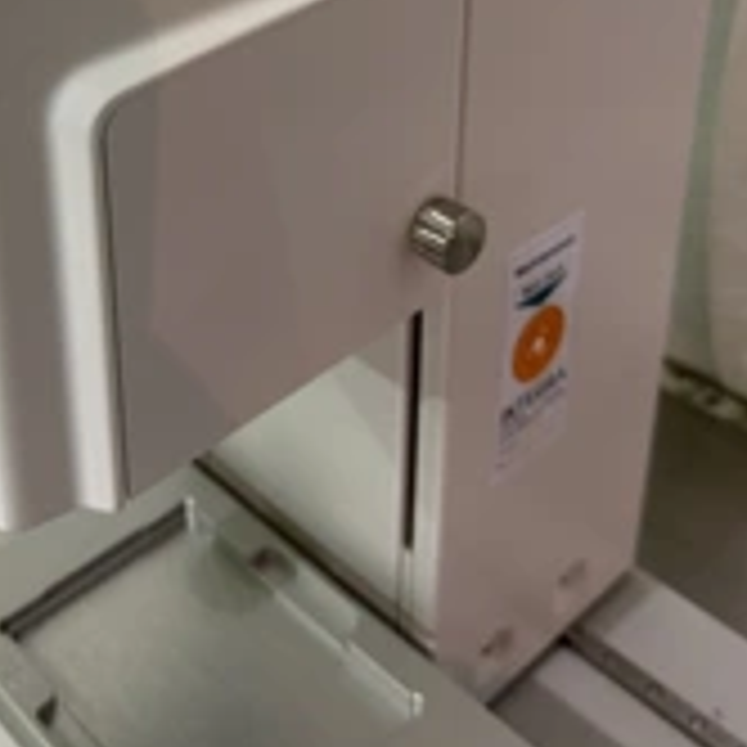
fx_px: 1245
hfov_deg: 33.3
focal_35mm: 51
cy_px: 18
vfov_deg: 31.2
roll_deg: +0.1
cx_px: 288
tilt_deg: -21.5
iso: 200
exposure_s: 1/60
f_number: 1.78
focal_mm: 6.76
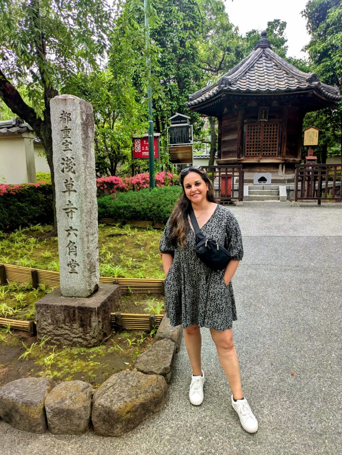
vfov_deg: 69.4
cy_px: 228
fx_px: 329
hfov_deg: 54.9
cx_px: 171
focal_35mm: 25
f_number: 1.89
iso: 32
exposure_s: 1/395
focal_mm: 5.43
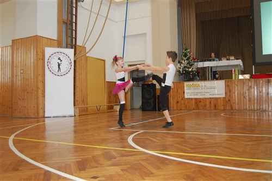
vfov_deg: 38.3
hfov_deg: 55.2
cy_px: 90
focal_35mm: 34
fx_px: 260
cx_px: 136
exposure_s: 1/60
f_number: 3.8
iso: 400
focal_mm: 23
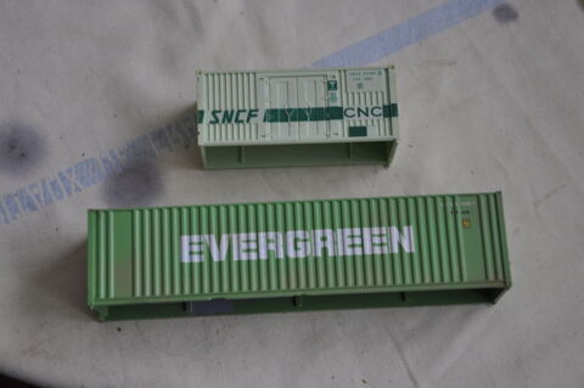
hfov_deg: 27.0
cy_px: 194
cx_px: 292
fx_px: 1215
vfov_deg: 18.1
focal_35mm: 75
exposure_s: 1/15
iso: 400
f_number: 5
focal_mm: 50
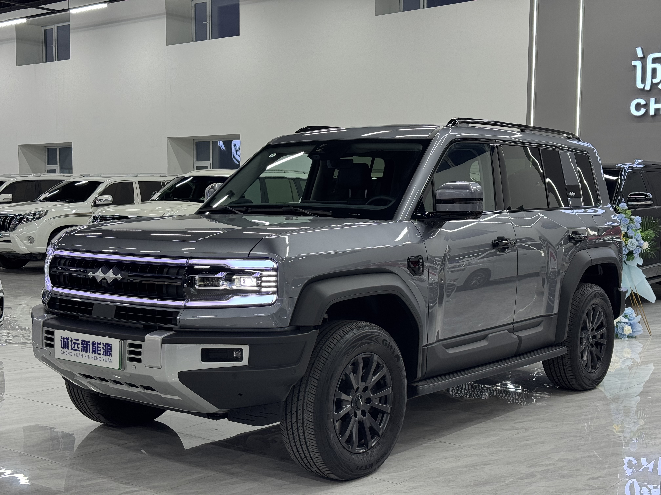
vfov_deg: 30.3
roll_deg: -0.5
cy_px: 248
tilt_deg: -3.3
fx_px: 917
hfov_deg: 39.7
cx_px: 330
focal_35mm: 48
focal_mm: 6.76
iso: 80
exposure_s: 1/102
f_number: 1.78
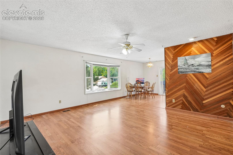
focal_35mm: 16
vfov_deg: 72.6
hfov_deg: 95.5
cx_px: 116
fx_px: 106
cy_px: 78
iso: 800
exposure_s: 1/13
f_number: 8
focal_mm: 10.9
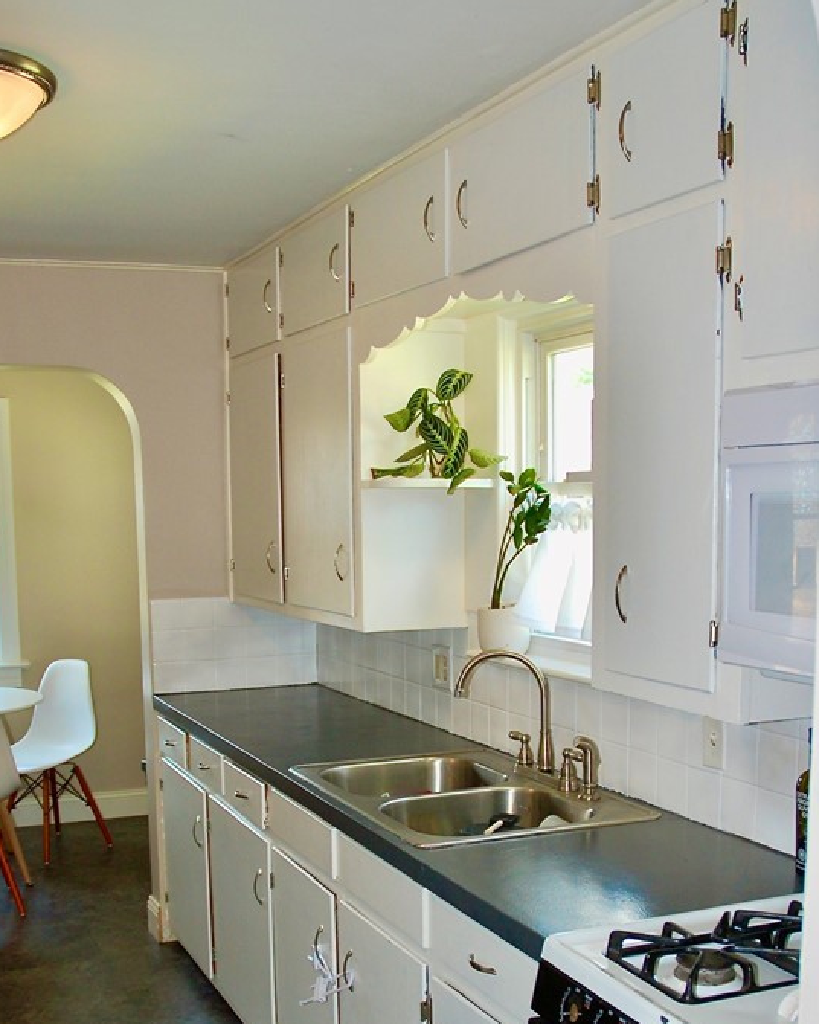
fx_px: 1242
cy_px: 729
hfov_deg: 36.5
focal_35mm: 41
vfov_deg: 43.8
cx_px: 373
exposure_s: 1/60
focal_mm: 18
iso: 400
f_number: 4
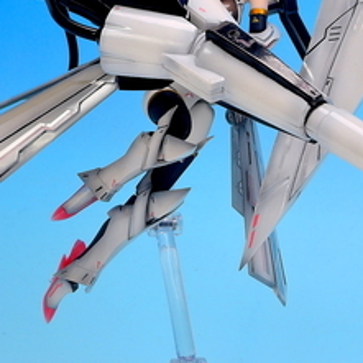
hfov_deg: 11.9
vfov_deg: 12.1
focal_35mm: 144
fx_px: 1708
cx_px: 404
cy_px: 131
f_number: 5.2
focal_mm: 12.8
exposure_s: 1/2
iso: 80
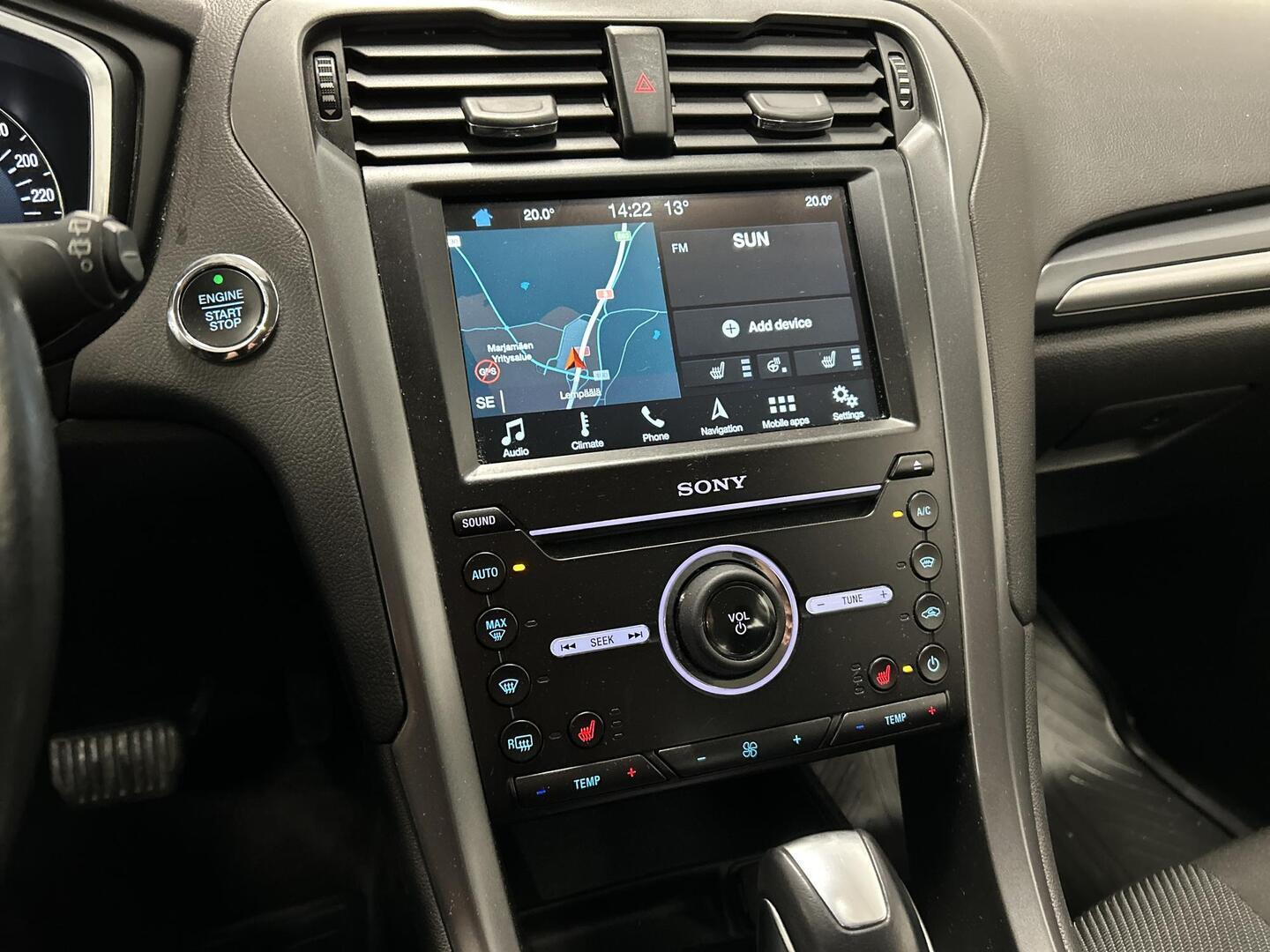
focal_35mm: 26
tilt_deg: -28.0
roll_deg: -1.6
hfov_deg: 67.3
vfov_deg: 53.1
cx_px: 635
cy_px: 476
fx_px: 954
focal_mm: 5.7
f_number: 1.5
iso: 500
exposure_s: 1/36
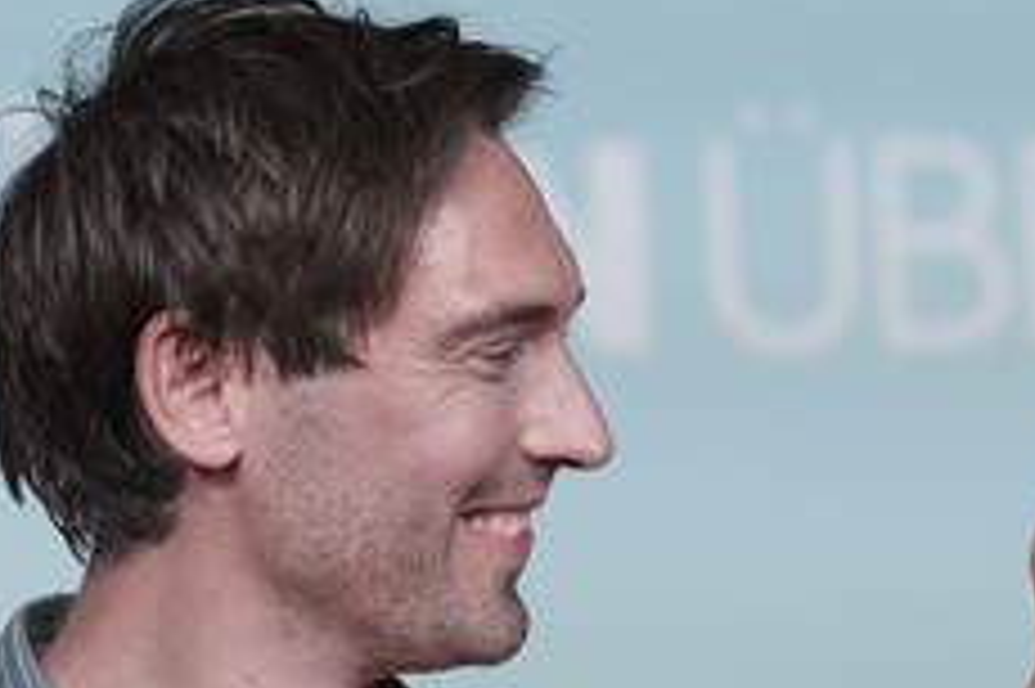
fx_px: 6205
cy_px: 580
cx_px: 740
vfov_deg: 6.3
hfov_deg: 9.5
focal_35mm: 216
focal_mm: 110
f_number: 3.5
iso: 500
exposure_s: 1/160
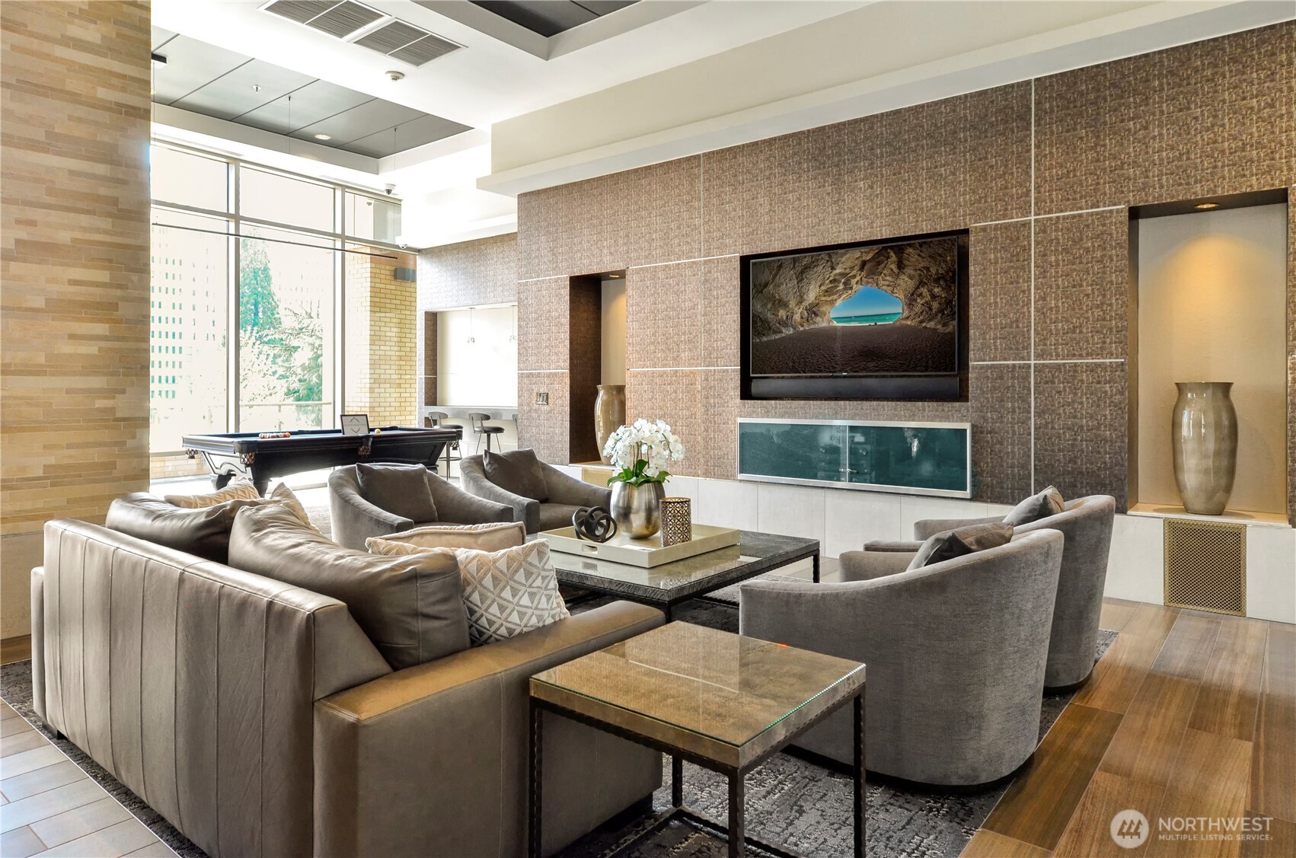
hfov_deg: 81.3
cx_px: 648
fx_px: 754
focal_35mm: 21
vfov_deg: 59.3
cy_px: 429
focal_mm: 14
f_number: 5.6
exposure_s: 1/60
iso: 800
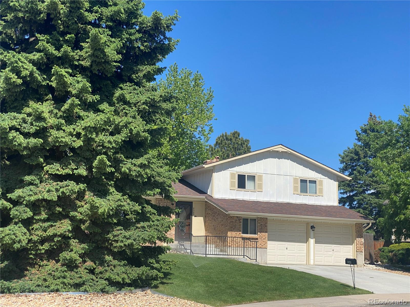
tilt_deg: +9.2
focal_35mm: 52
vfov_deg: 28.0
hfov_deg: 36.8
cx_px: 205
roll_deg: -1.7
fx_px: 616
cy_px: 154
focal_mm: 6
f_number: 2
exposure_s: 1/1261
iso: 20
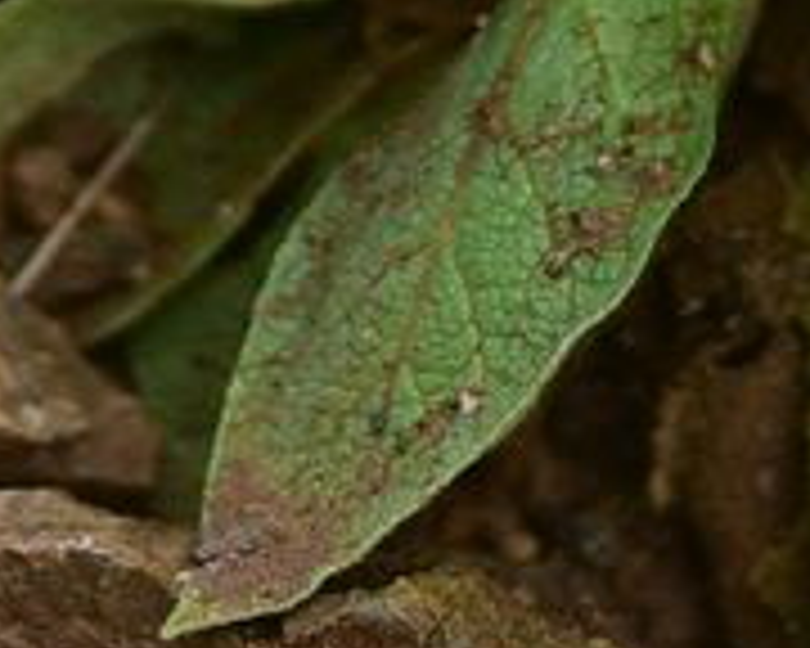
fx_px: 8103
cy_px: -578
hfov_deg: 5.7
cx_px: 284
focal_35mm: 338
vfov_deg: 4.5
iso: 160
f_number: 2.8
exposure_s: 1/500
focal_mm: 50
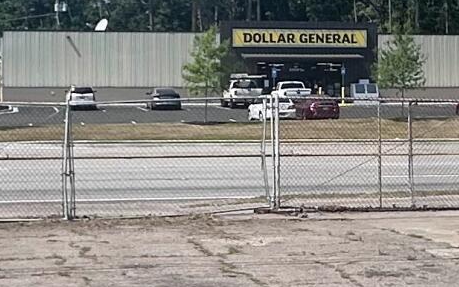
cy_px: 128
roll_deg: +0.6
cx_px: 248
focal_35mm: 97
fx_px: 1214
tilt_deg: -0.5
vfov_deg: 13.5
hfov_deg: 21.4
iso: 50
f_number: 2.2
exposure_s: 1/2564
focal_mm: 2.22
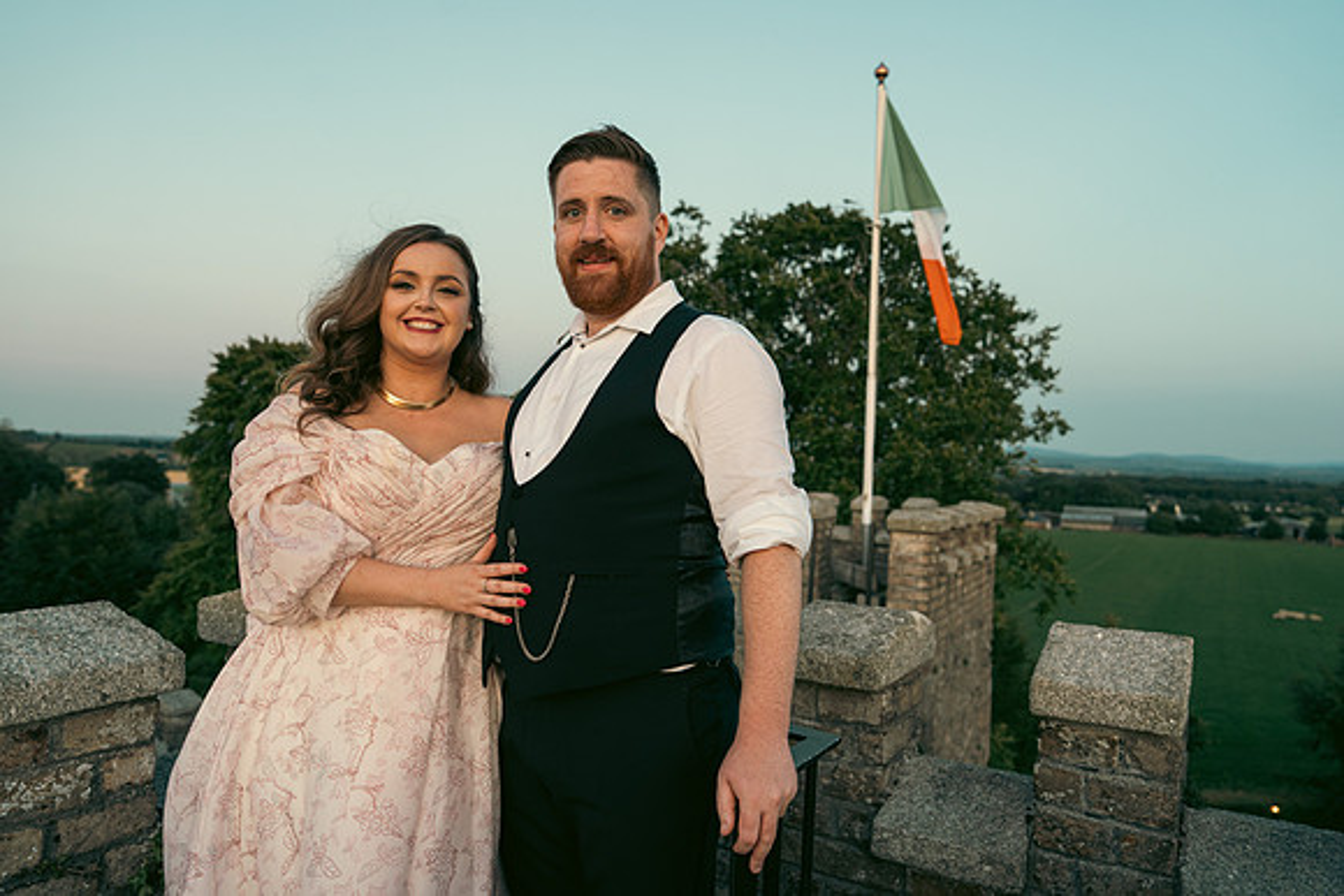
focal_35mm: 24
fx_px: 896
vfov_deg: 53.2
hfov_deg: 73.7
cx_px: 672
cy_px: 448
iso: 500
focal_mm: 24
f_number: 3.5
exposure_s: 1/160
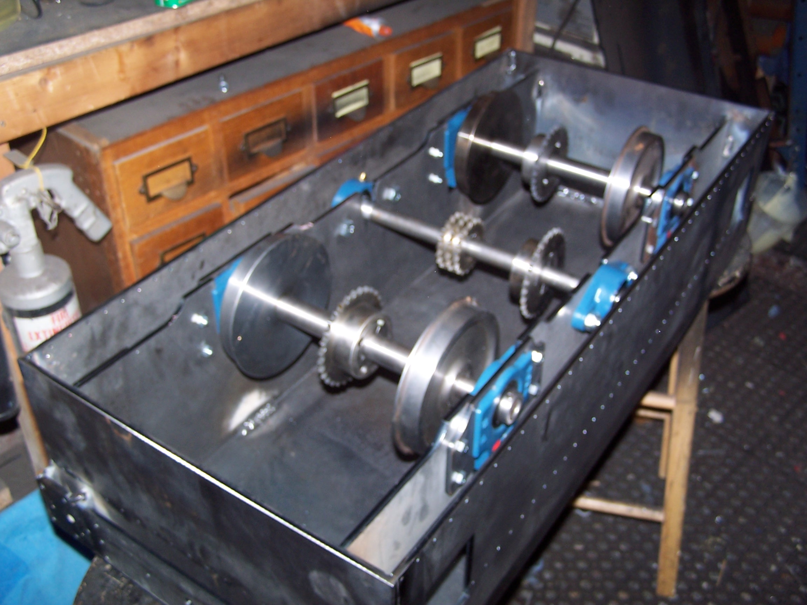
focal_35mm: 38
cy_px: 302
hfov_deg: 49.0
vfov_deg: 37.7
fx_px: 886
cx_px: 404
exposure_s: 1/60
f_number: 2.8
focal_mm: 6.3
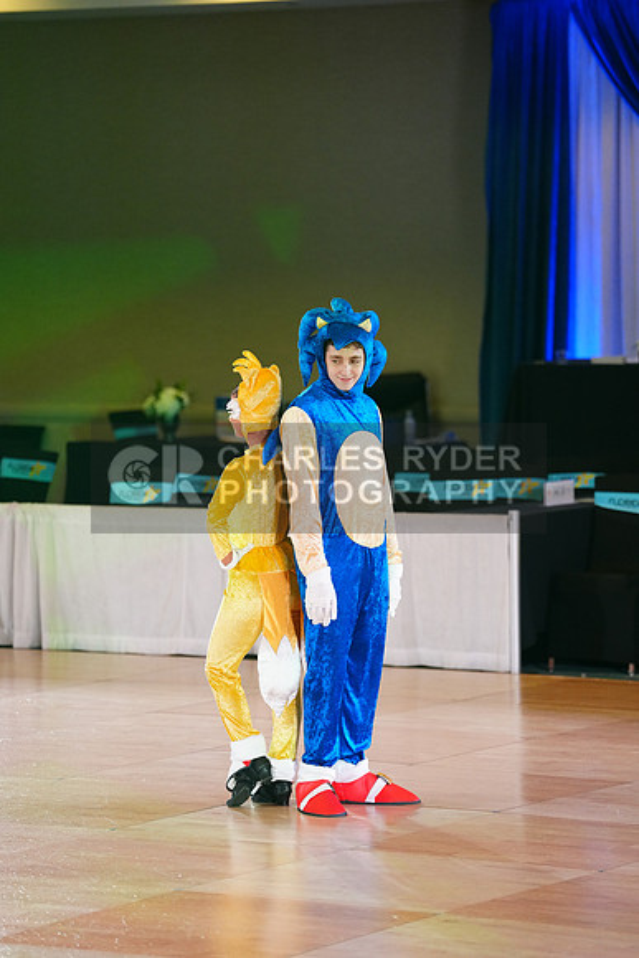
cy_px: 479
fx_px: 4097
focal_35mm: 154
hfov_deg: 8.9
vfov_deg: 13.3
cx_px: 320
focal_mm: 154
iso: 2500
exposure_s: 1/500
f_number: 2.8
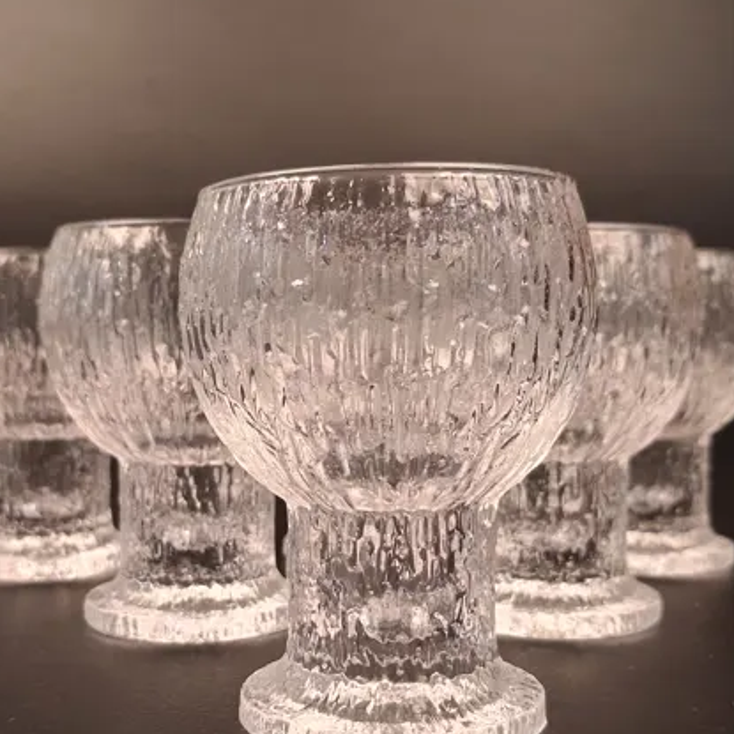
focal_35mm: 46
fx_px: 1104
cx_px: 347
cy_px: 455
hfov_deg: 36.8
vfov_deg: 36.6
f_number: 1.8
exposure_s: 1/50
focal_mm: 4
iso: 400
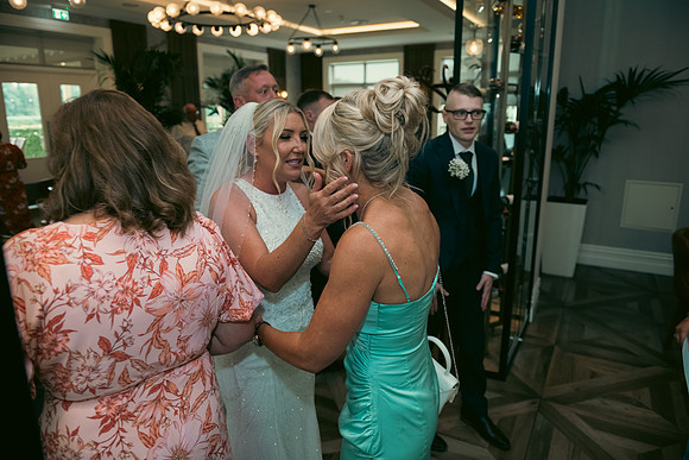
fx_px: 459
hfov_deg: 73.7
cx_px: 344
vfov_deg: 53.2
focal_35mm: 24
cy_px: 230
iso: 800
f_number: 3.5
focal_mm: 24
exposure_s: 1/160
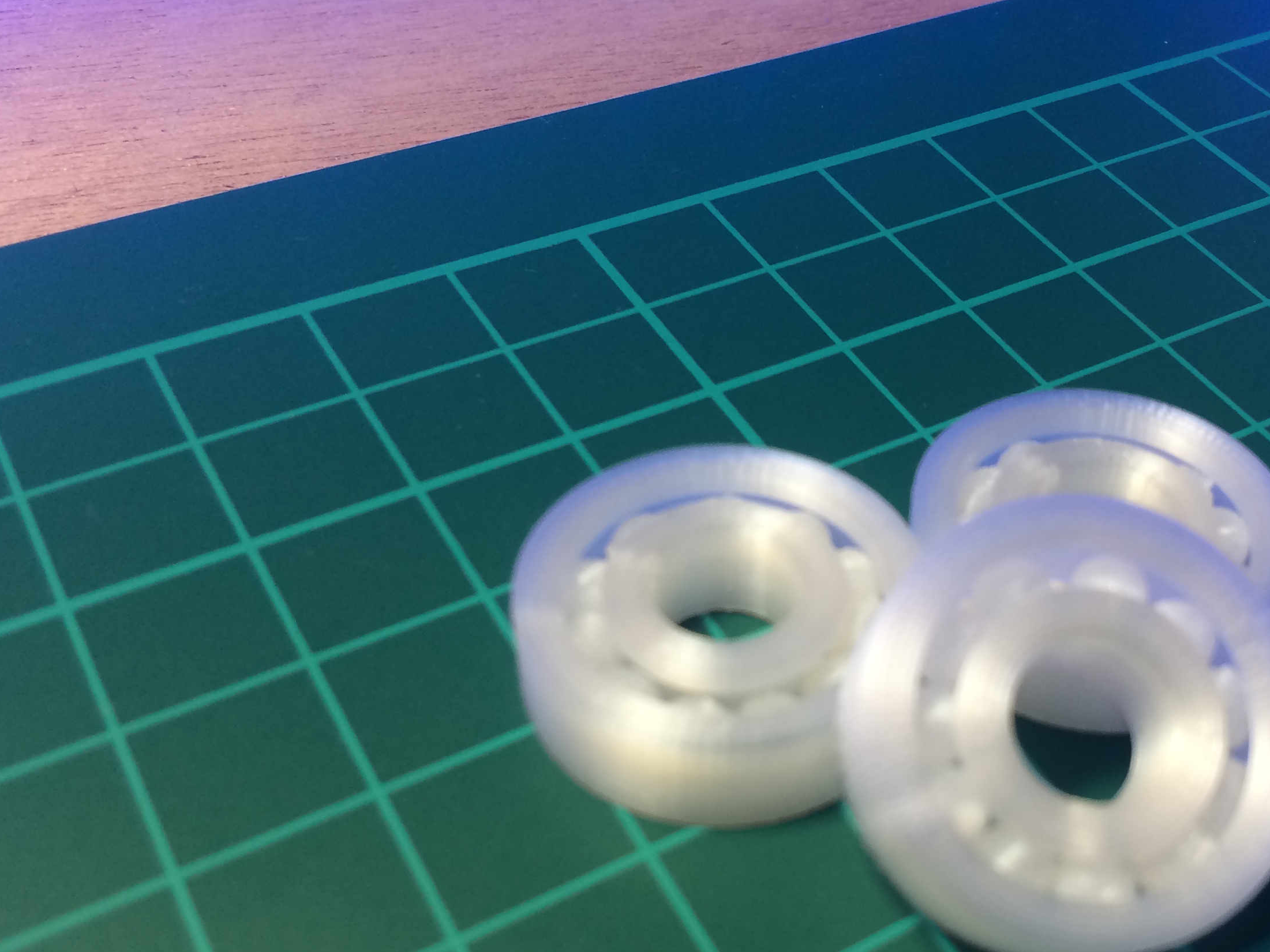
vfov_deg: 33.5
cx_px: 875
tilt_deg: -45.0
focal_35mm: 43
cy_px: 567
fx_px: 1578
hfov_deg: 43.1
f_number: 2.2
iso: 32
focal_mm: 4.15
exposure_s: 1/33
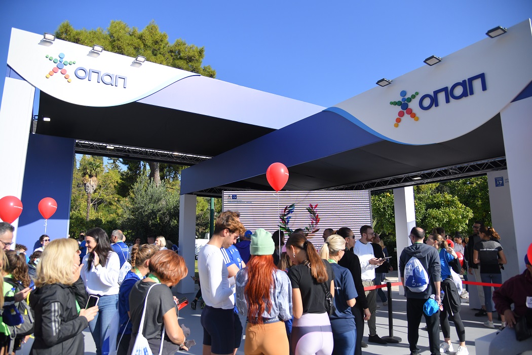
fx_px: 355
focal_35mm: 24
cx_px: 266
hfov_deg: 73.7
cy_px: 178
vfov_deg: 53.1
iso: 800
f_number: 4
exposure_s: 1/8000
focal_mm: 24
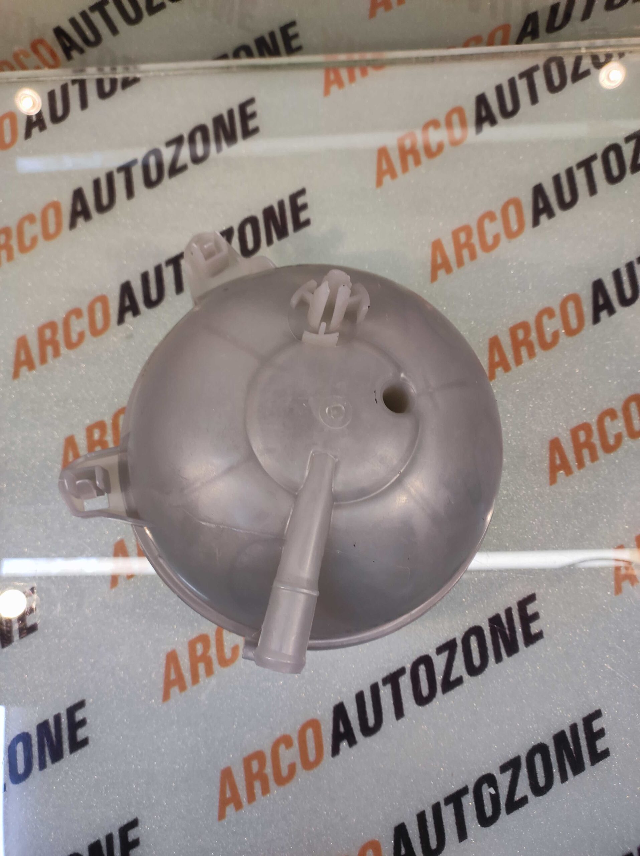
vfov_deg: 91.1
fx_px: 420
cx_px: 320
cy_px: 428
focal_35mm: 17
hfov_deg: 74.7
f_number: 1.79
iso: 134
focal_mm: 4.74
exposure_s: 1/50
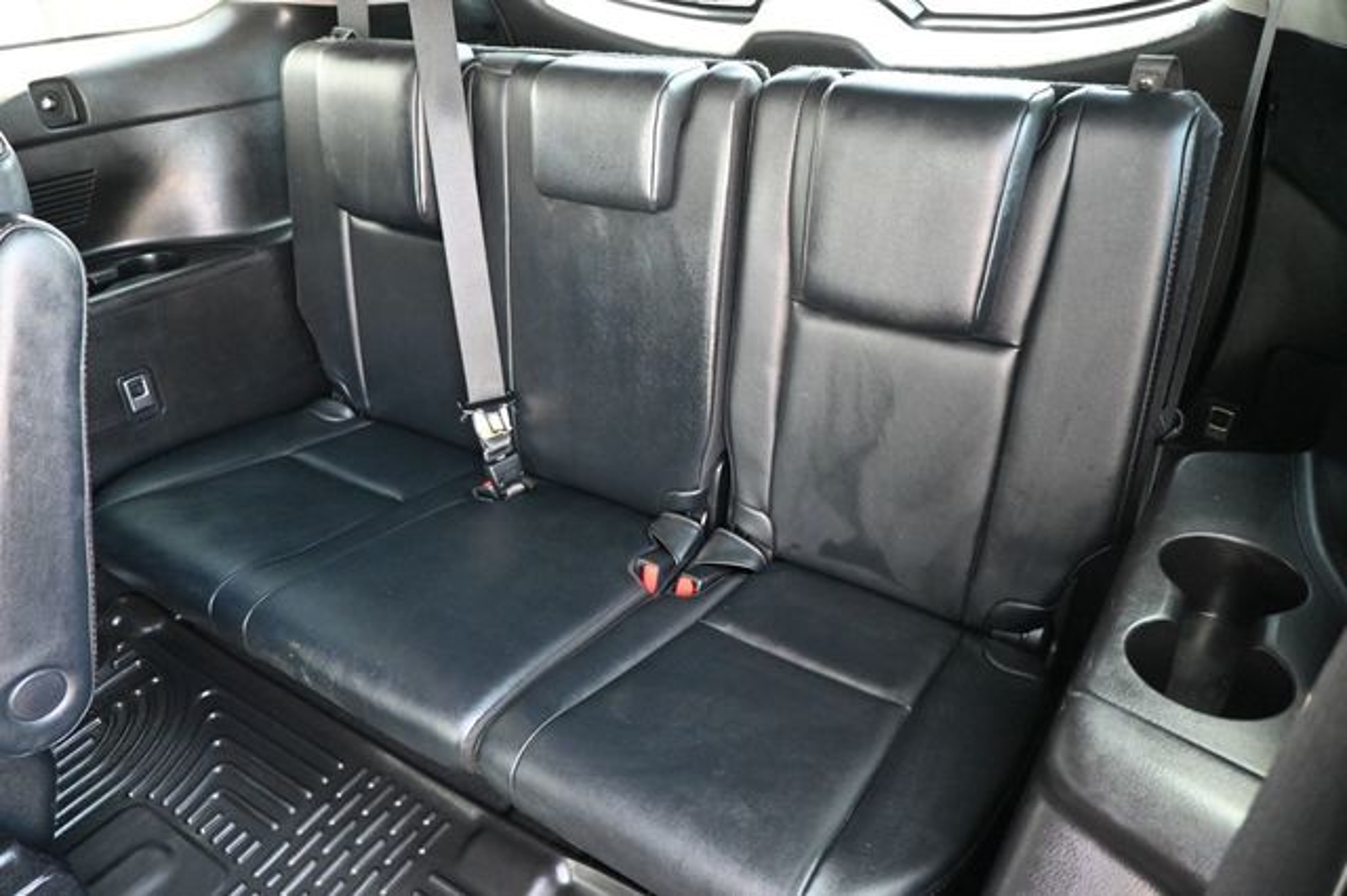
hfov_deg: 73.8
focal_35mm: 24
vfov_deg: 53.1
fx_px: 897
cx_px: 674
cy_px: 448
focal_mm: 16
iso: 5000
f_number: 3.5
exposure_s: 1/60
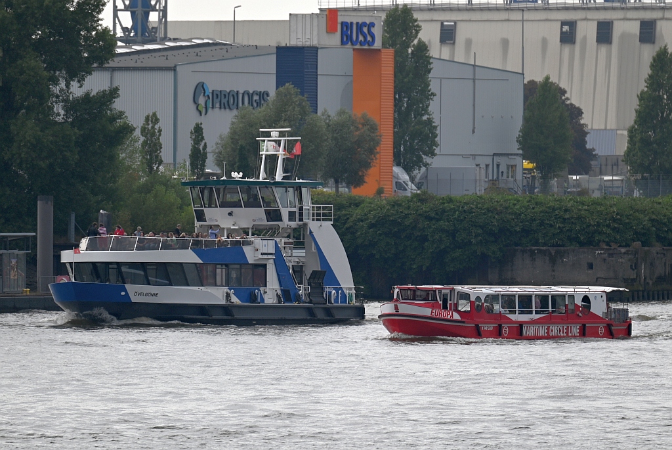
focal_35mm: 400
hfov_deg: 5.1
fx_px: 7474
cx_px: 336
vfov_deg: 3.4
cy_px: 225
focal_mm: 400
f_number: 5.6
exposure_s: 1/1000
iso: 110
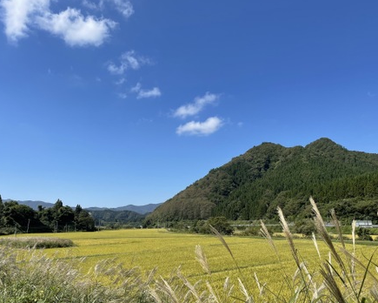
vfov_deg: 51.5
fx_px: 313
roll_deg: +0.8
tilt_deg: +12.8
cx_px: 183
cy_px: 152
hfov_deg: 62.2
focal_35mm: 28
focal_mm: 4.2
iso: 32
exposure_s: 1/3401
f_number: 1.6
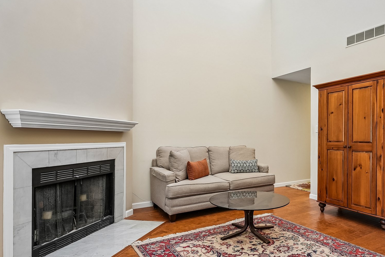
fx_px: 244
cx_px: 255
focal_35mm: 23
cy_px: 146
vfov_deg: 55.3
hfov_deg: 74.2
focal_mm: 16.6
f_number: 7.1
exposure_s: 1/13
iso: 640
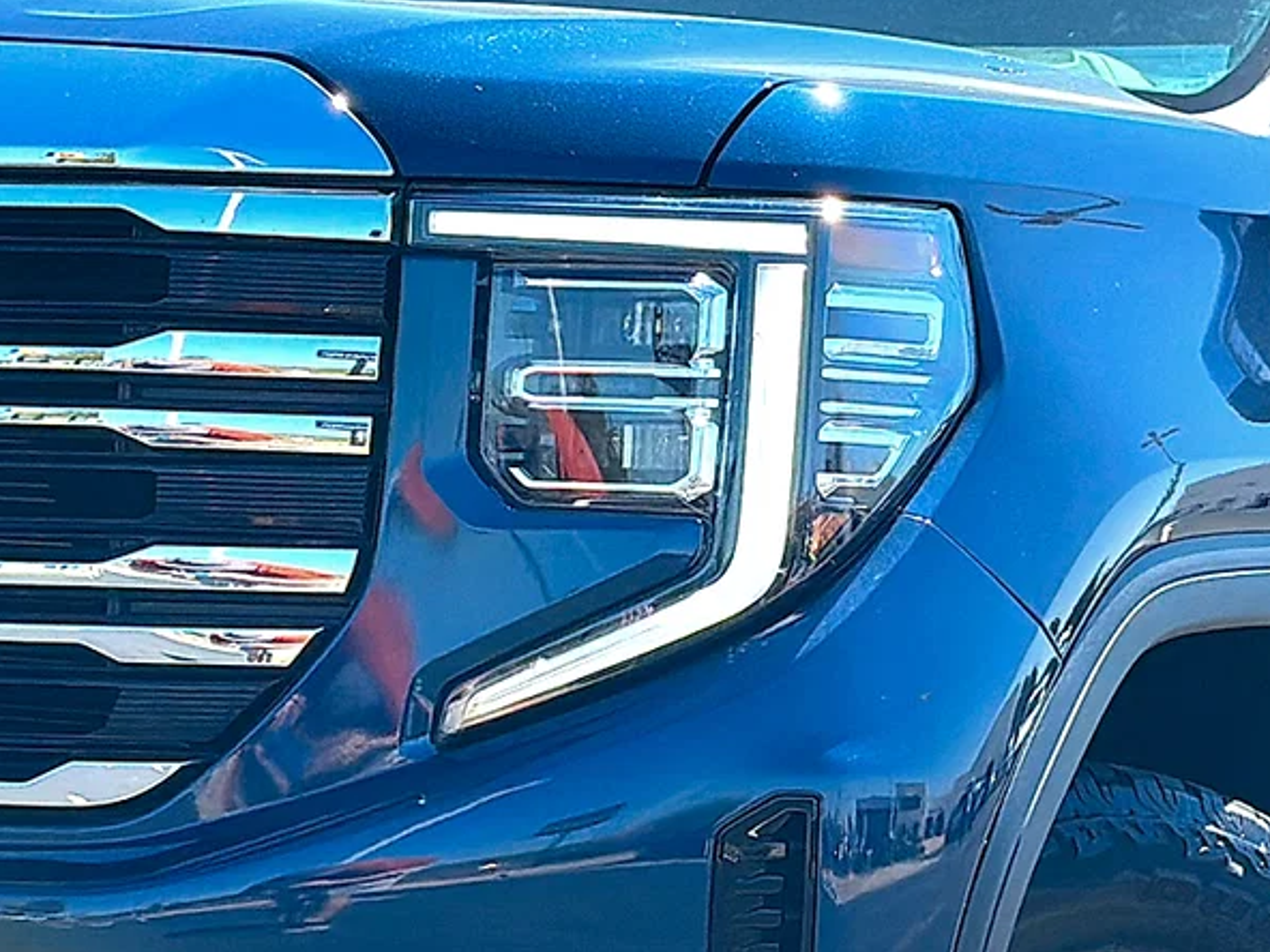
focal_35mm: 110
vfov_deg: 13.5
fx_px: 4036
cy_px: 402
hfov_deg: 17.9
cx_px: 629
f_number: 1.78
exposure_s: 1/2315
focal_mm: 6.86
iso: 100
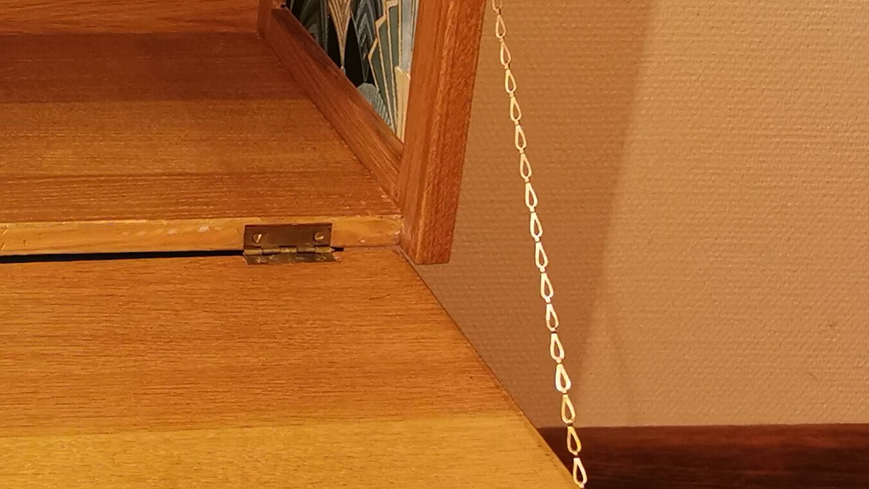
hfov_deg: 23.8
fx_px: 1959
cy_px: 122
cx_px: -30
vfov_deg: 14.2
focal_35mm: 85
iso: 320
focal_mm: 5.56
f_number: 1.6
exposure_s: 1/50
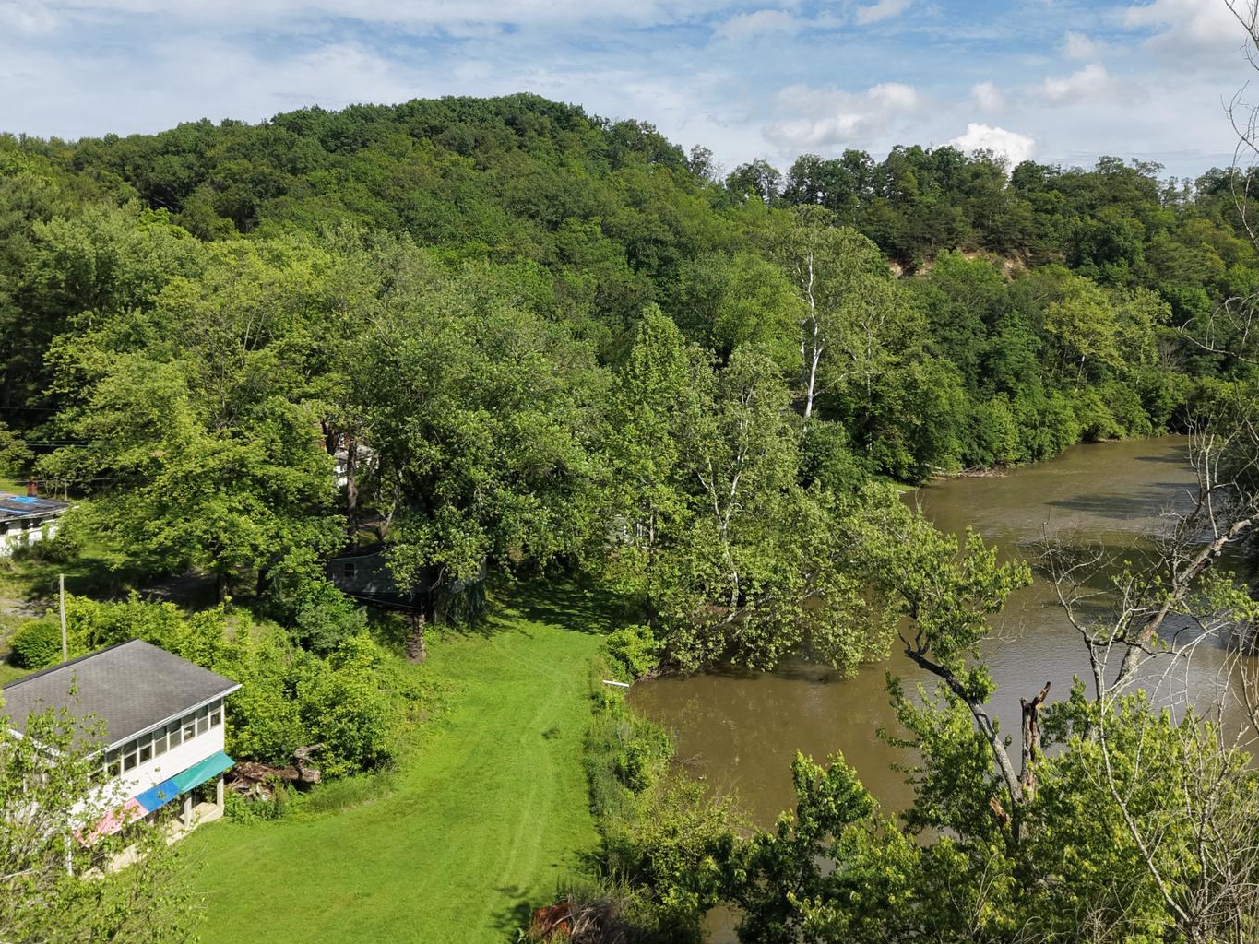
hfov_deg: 51.3
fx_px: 1309
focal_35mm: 36
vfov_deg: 39.4
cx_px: 672
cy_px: 343
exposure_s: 1/5000
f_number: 1.8
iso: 240
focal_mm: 8.67
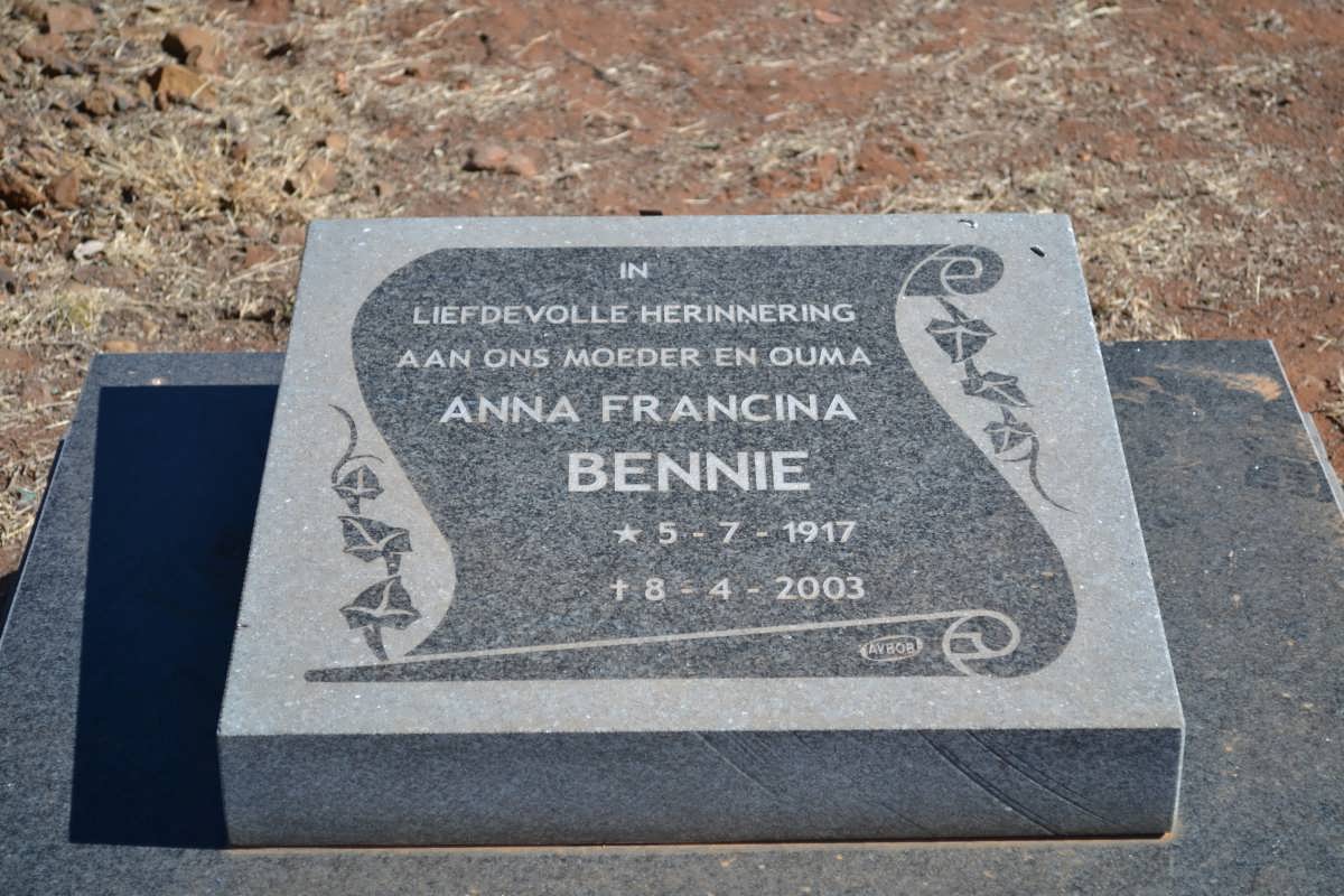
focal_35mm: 82
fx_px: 3080
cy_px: 448
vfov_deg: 16.6
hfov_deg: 24.6
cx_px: 672
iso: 125
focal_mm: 55
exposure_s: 1/125
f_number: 5.6
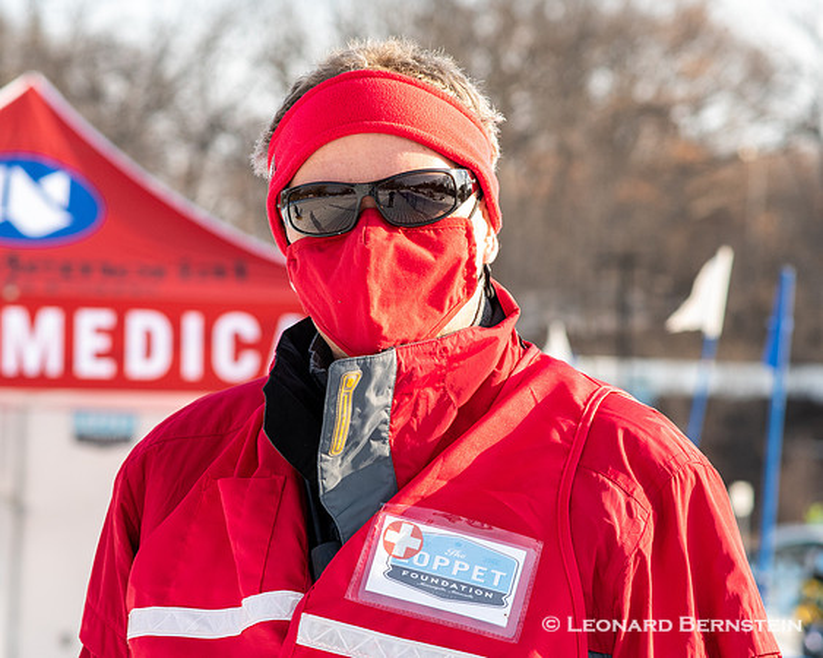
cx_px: 363
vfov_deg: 10.3
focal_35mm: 150
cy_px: 330
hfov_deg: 12.9
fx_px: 3648
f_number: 5
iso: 400
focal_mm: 85
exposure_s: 1/1000
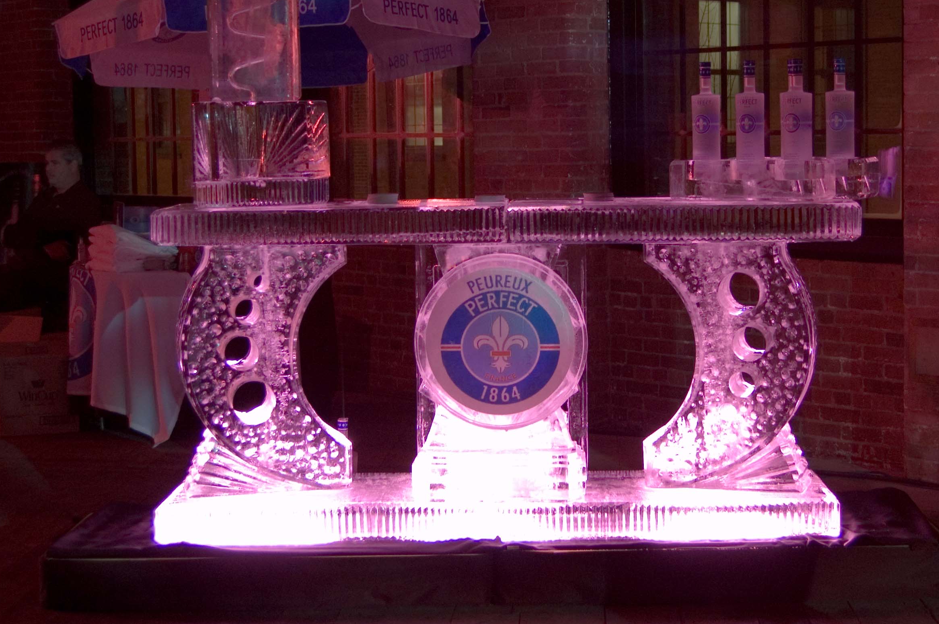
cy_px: 265
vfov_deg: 20.1
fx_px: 1763
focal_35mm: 68
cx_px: 547
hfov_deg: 29.8
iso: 800
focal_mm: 35
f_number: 4.8
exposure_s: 1/3
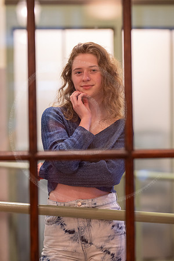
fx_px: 616
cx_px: 87
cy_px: 130
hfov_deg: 16.1
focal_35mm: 85
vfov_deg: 23.9
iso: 1600
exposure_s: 1/125
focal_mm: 85
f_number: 1.6
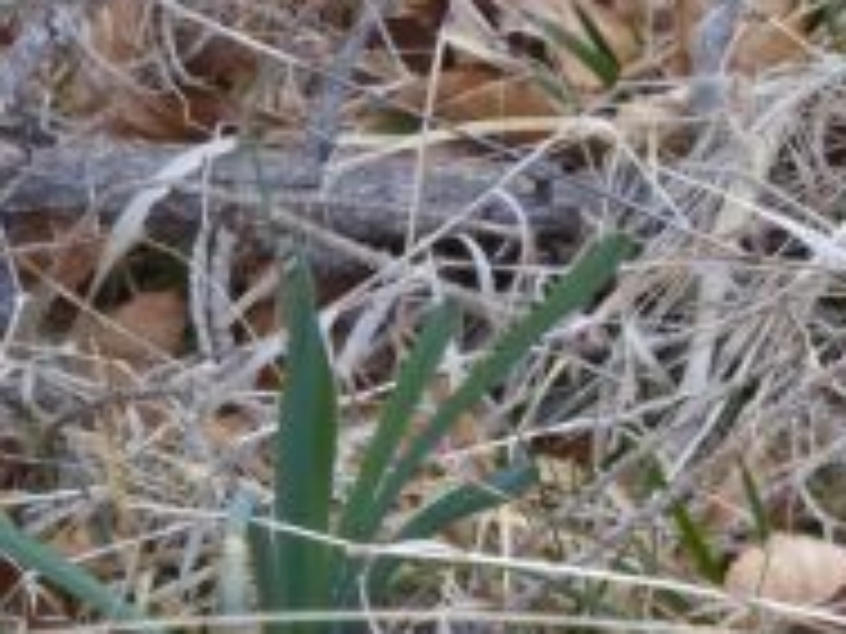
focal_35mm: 583
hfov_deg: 3.4
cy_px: 688
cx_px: 569
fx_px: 14248
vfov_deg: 2.5
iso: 400
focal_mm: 41.4
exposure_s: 1/160
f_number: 5.6
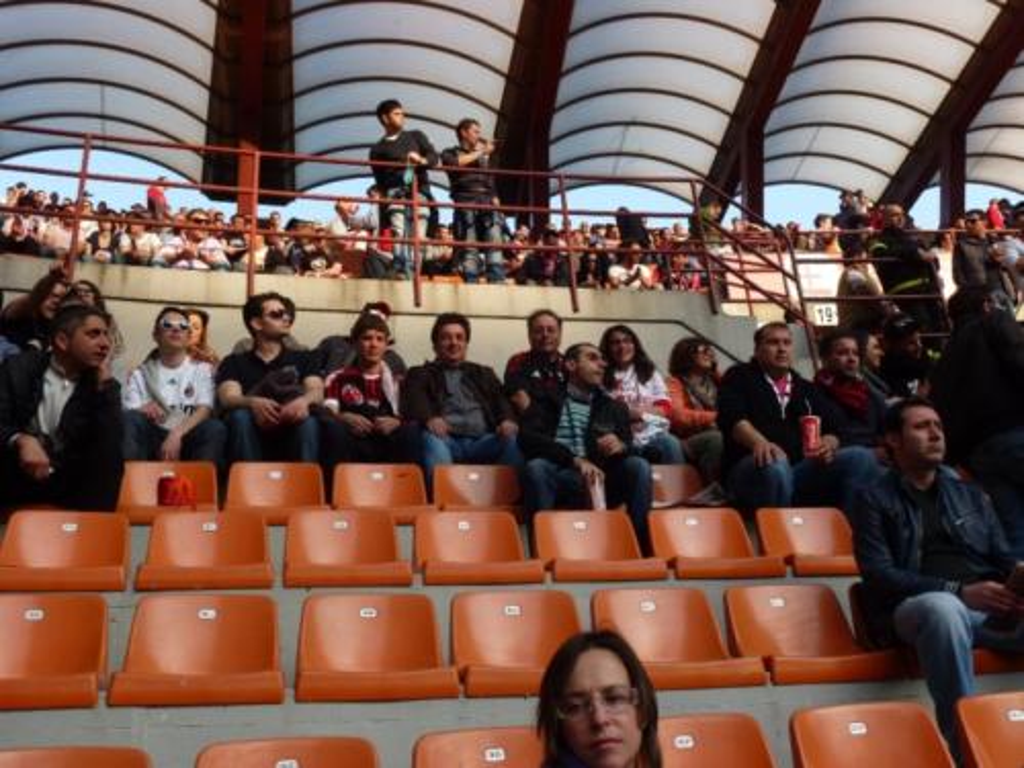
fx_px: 976
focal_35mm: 33
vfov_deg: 42.9
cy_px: 384
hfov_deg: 55.4
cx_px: 512
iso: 100
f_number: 4
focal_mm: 5.9
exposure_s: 1/200
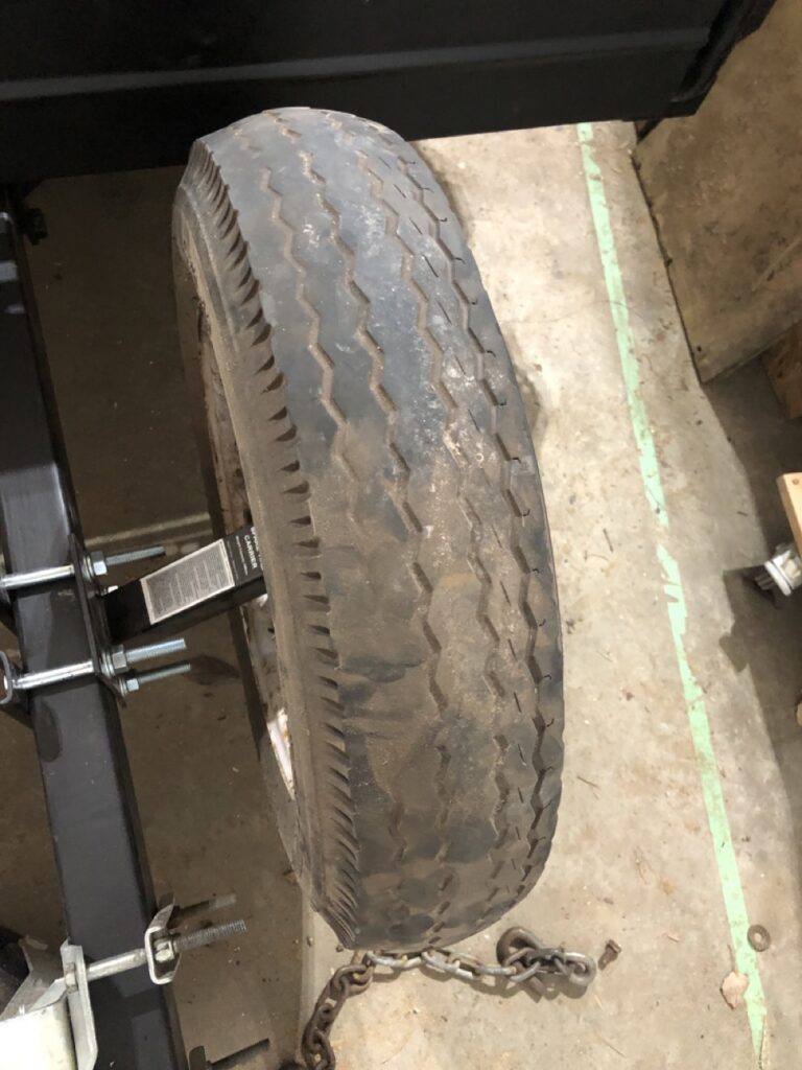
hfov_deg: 49.7
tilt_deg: -66.8
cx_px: 401
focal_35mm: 28
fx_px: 865
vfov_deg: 63.4
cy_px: 535
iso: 100
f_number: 1.8
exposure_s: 1/6
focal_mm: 4
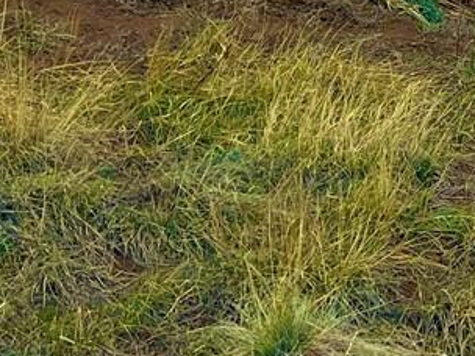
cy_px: -245
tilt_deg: +1.1
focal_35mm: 137
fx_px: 1880
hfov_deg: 13.6
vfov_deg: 10.3
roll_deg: +0.1
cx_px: 691
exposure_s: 1/5076
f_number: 1.5
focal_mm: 5.7
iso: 50
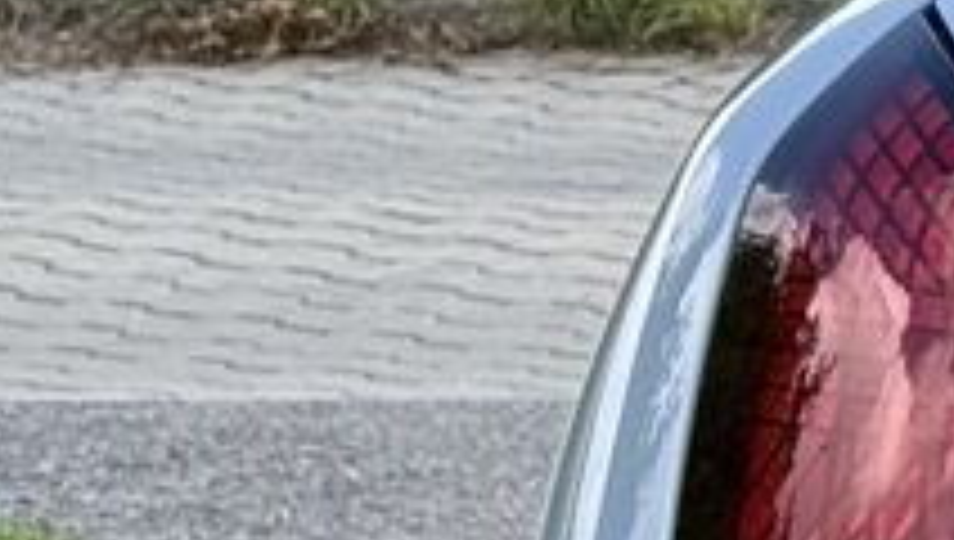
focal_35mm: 315
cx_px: 2709
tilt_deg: -7.9
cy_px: 626
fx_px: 7980
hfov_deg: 6.3
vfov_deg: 3.9
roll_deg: -0.5
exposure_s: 1/1055
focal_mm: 6.76
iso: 100
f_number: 1.78
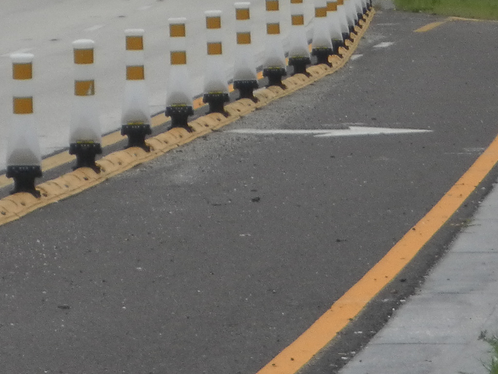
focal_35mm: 431
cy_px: -291
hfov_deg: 4.6
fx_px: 6201
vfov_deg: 3.4
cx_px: 199
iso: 80
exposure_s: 1/500
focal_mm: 19.6
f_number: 5.9
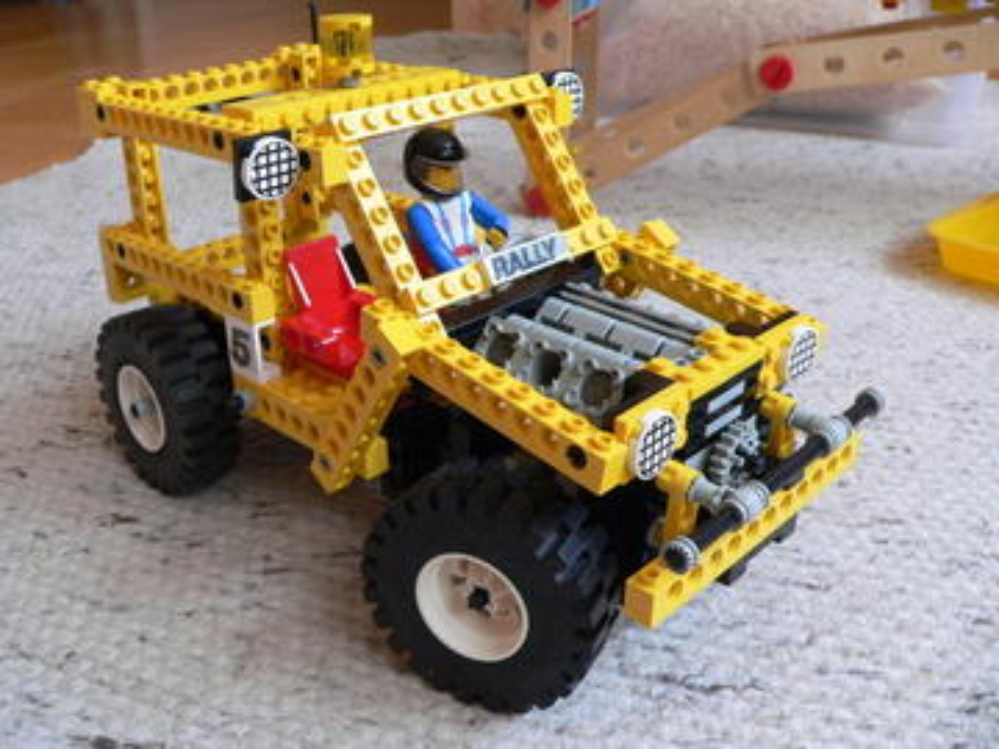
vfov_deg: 39.7
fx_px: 1039
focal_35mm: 36
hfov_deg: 51.4
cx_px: 500
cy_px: 374
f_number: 3.7
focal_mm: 6
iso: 400
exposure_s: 1/125
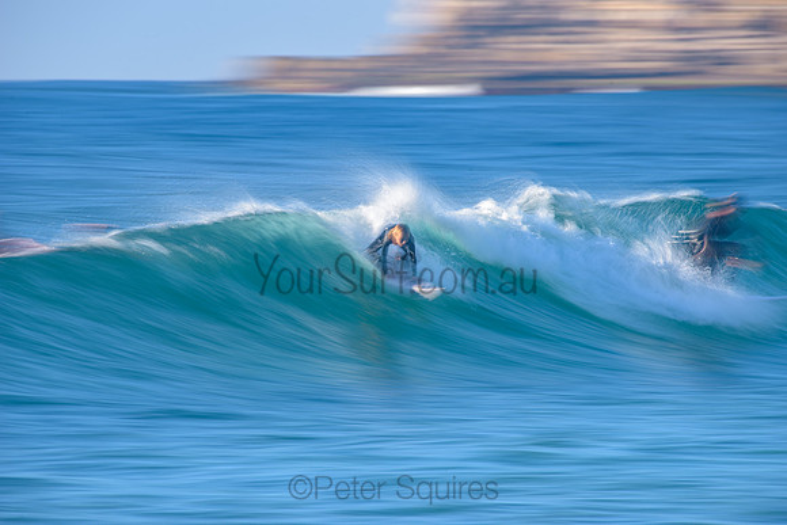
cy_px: 262
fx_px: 10933
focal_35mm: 500
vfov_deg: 2.8
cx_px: 394
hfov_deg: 4.1
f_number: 11
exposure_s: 1/6
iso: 31
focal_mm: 500
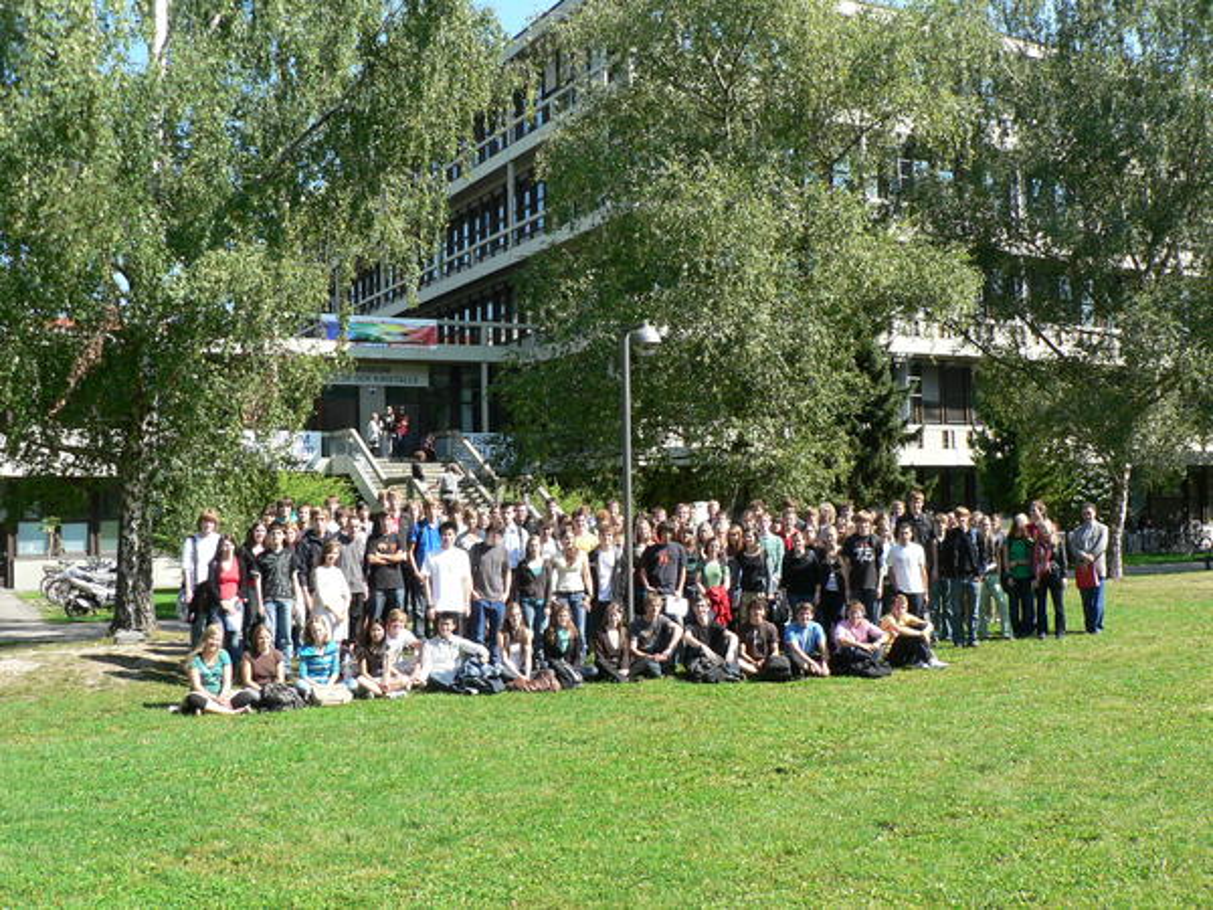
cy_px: 455
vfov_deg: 39.7
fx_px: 1261
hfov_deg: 51.4
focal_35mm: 36
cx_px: 606
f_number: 4
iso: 80
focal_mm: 6
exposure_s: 1/200
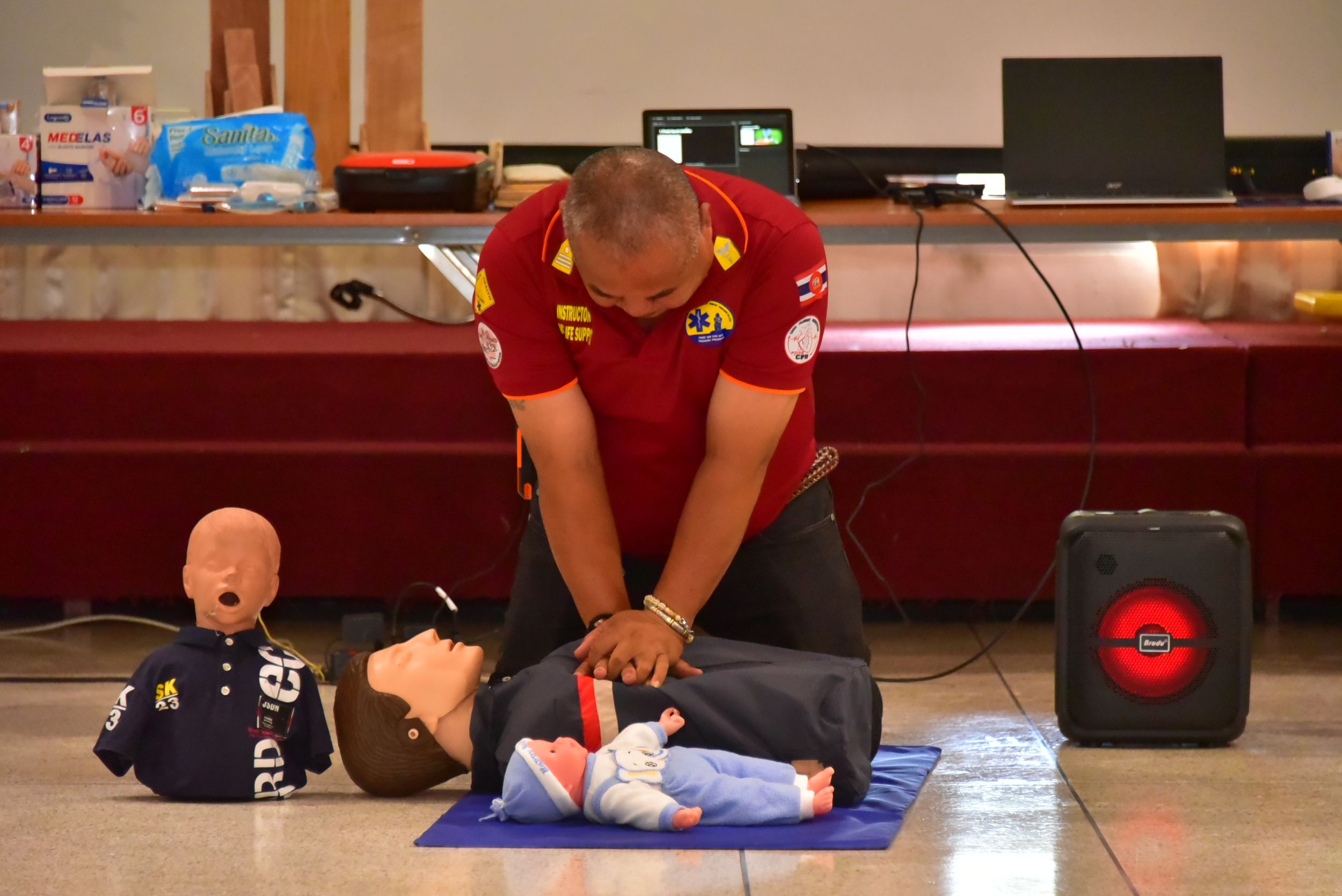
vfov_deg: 6.9
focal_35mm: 200
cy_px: 448
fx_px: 7458
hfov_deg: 10.3
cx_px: 671
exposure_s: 1/160
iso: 10000
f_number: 5.6
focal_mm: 200
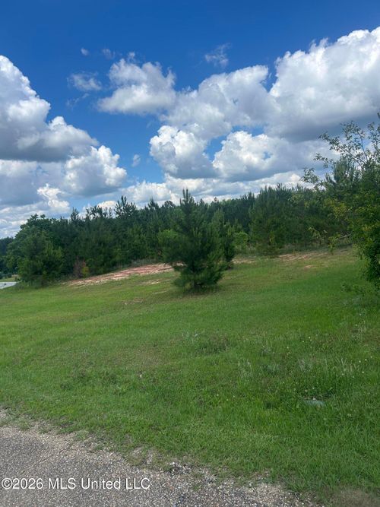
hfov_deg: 53.0
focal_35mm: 26
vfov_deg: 67.3
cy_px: 254
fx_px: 381
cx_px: 190
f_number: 1.5
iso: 50
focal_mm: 5.7
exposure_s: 1/4630
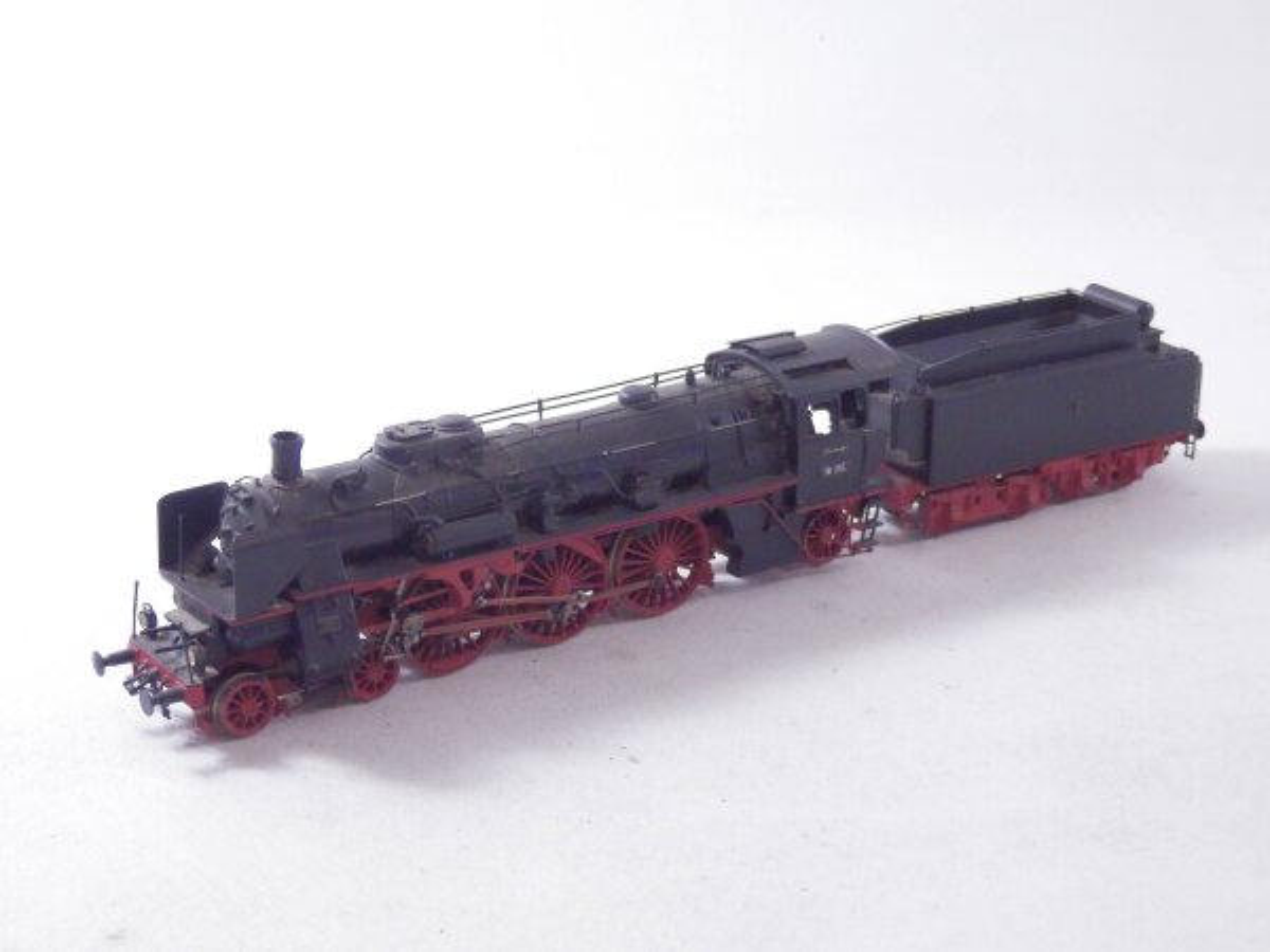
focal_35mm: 66
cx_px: 635
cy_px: 476
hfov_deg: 29.4
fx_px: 2421
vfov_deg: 22.3
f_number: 4.4
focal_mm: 11.9
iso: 1250
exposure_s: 1/160
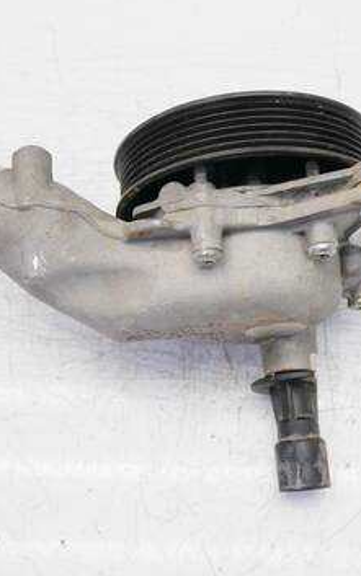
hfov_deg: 26.4
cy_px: 284
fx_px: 770
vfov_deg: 41.0
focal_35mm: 49
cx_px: 203
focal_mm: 17
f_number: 4
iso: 200
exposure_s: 1/80
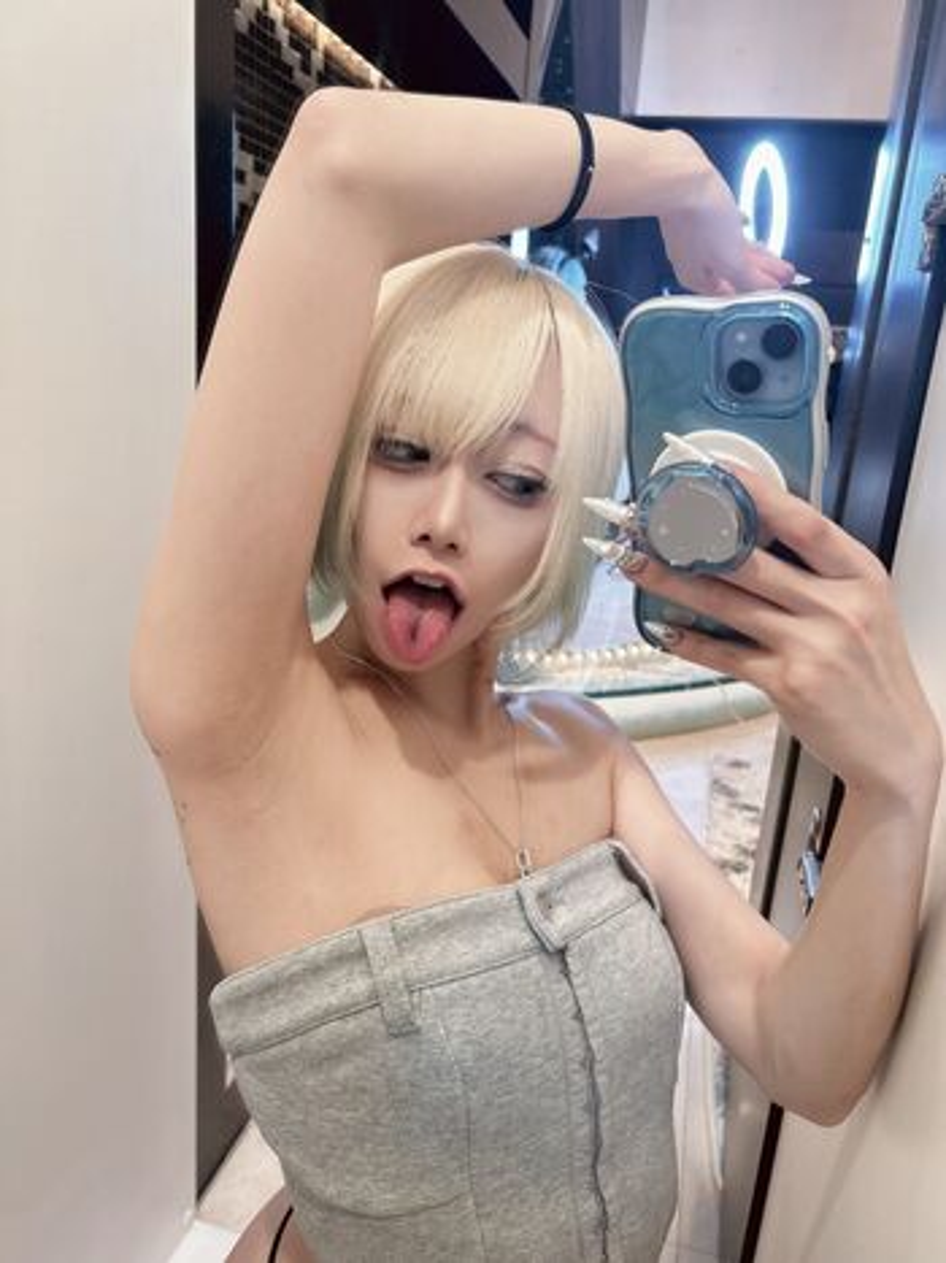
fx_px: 948
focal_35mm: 26
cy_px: 632
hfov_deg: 53.0
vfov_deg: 67.3
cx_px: 473
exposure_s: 1/50
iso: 250
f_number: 1.5
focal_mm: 5.7
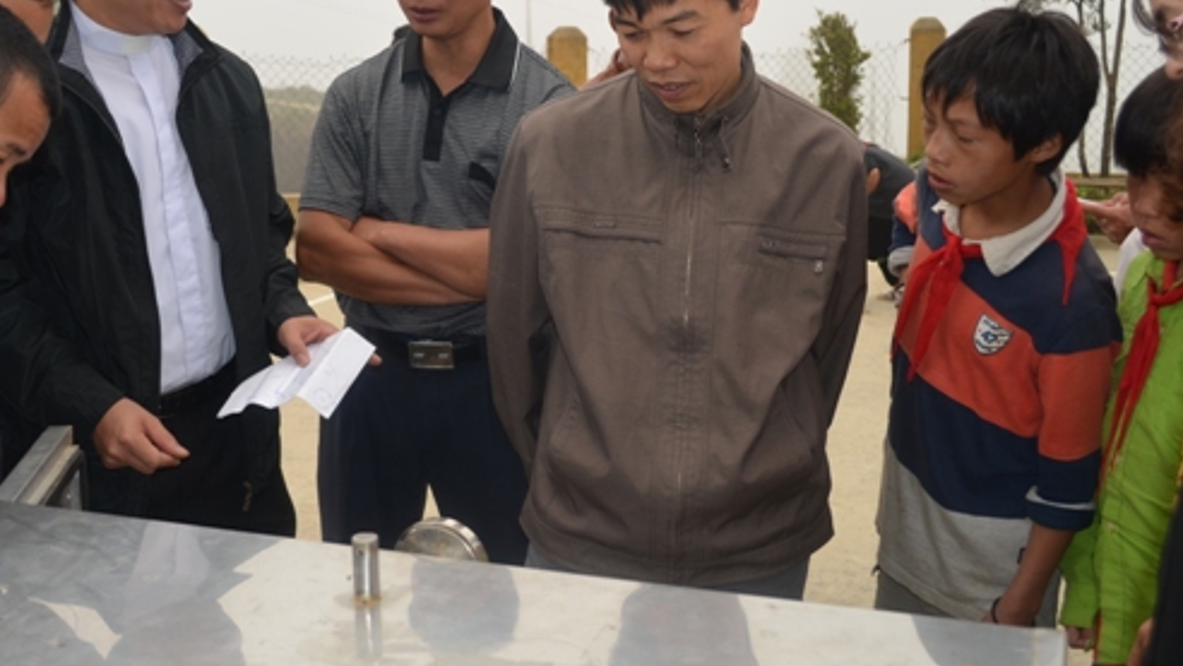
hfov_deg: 41.9
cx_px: 491
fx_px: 1537
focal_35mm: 49
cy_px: 231
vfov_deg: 24.3
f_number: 4
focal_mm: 24
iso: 160
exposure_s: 1/200
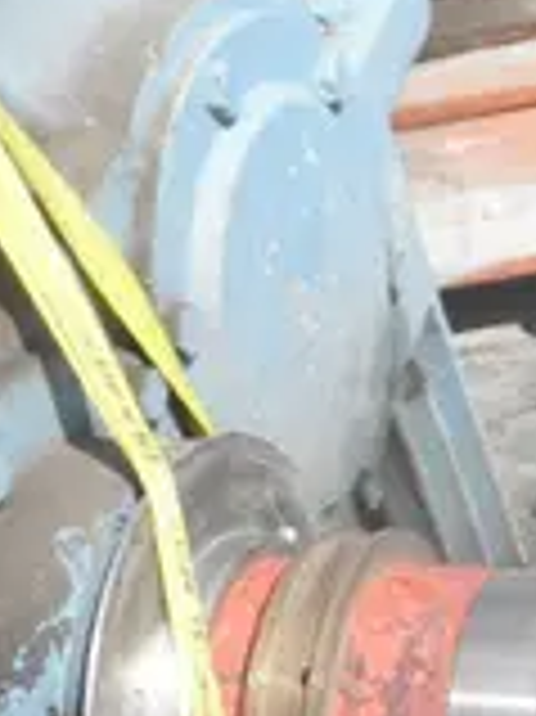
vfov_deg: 21.8
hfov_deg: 15.1
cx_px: 878
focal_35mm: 88
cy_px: 644
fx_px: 1819
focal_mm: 6.1
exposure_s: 1/100
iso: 64
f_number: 9.1
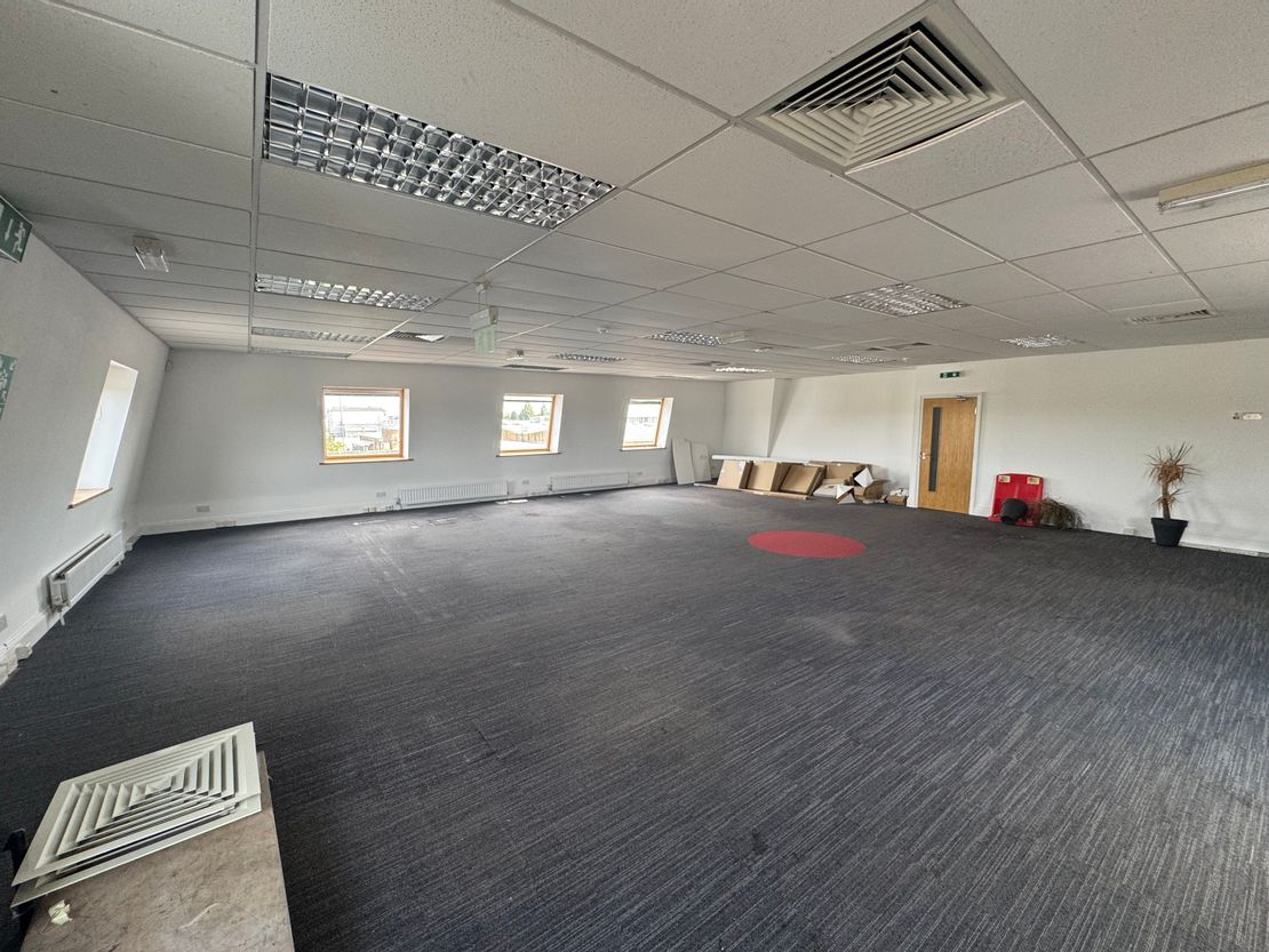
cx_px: 634
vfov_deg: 85.7
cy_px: 476
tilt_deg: -6.7
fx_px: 513
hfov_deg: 102.1
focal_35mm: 14
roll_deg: +0.8
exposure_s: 1/99
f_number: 2.2
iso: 125
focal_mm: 2.22
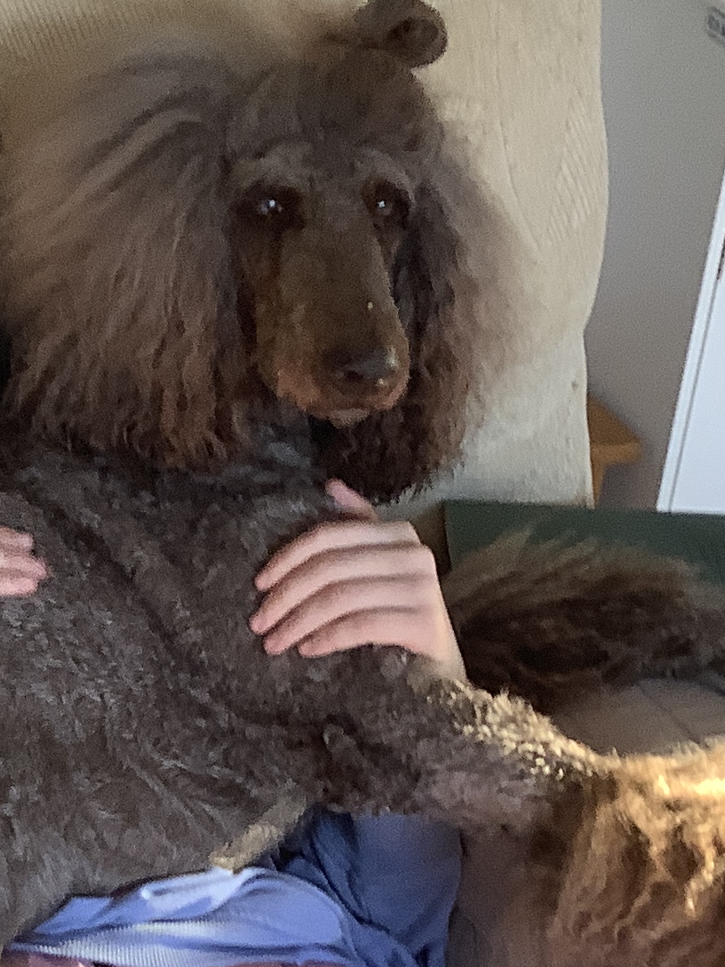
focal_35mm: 93
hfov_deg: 15.7
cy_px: 765
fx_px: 2597
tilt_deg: -32.4
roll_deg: -3.5
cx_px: 86
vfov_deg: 20.9
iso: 80
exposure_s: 1/50
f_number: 2.4
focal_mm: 3.3
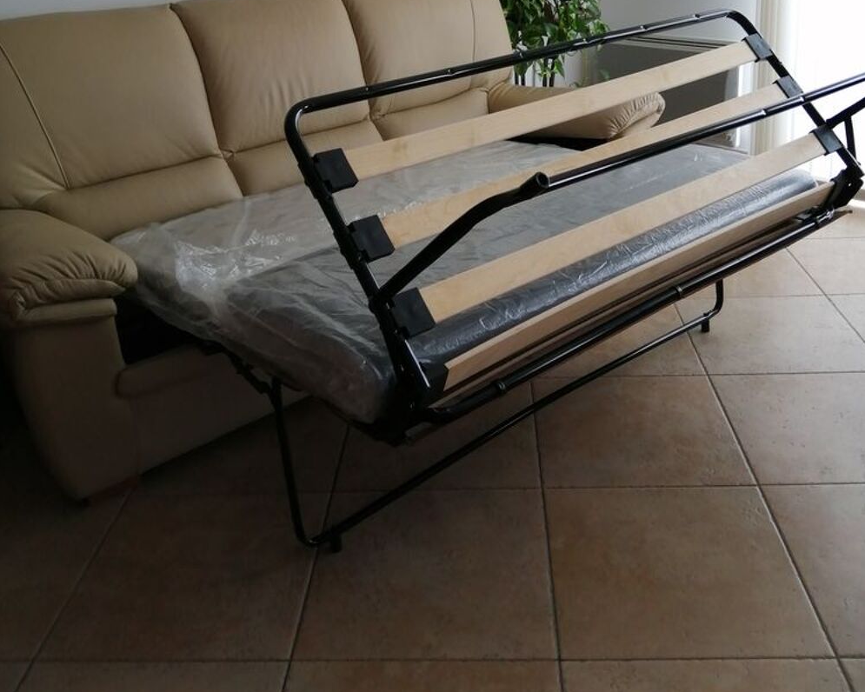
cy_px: 156
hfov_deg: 52.8
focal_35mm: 34
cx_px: 433
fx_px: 870
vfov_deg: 41.8
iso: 50
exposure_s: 1/50
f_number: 1.8
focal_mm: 3.6
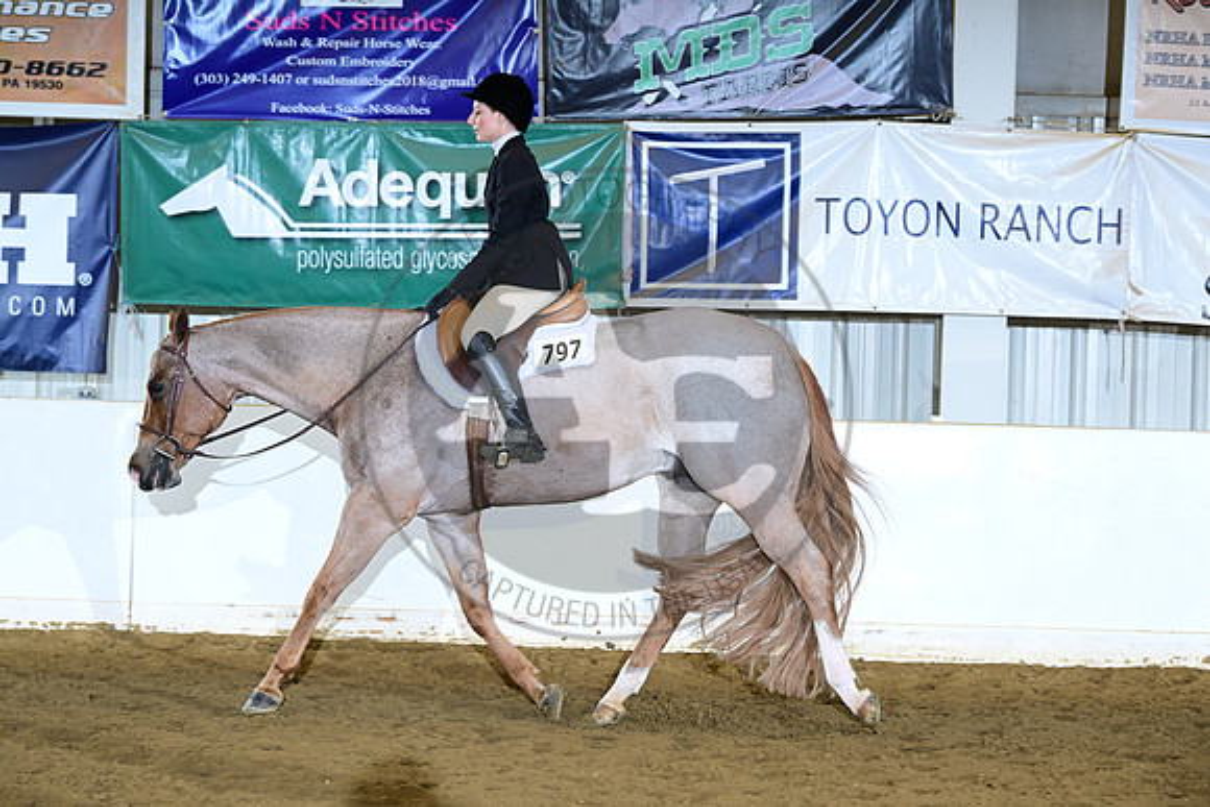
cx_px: 605
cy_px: 404
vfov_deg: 8.6
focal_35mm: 160
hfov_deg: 12.8
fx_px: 5379
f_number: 5
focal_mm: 160
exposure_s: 1/200
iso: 3200
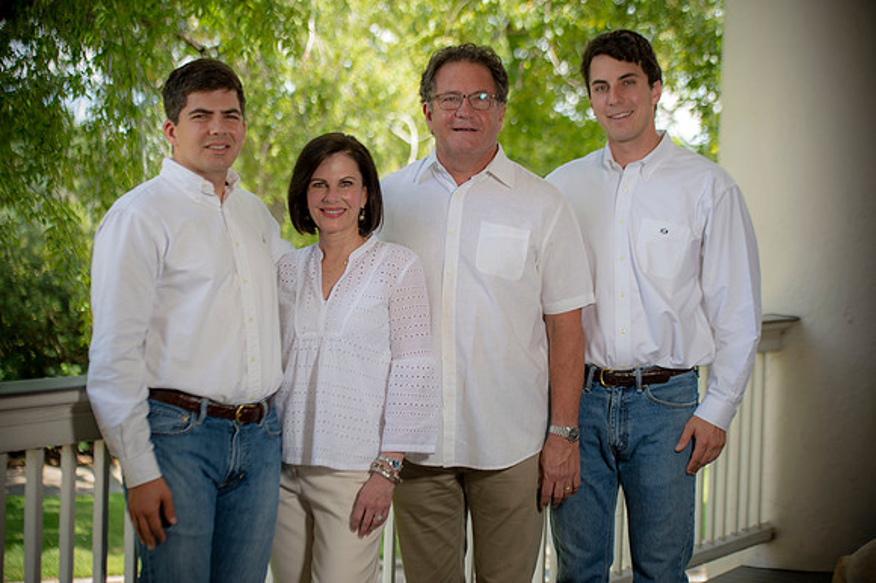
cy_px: 292
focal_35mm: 70
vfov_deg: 19.4
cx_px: 438
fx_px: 1702
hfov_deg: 28.9
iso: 100
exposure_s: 1/200
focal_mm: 70
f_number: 3.2
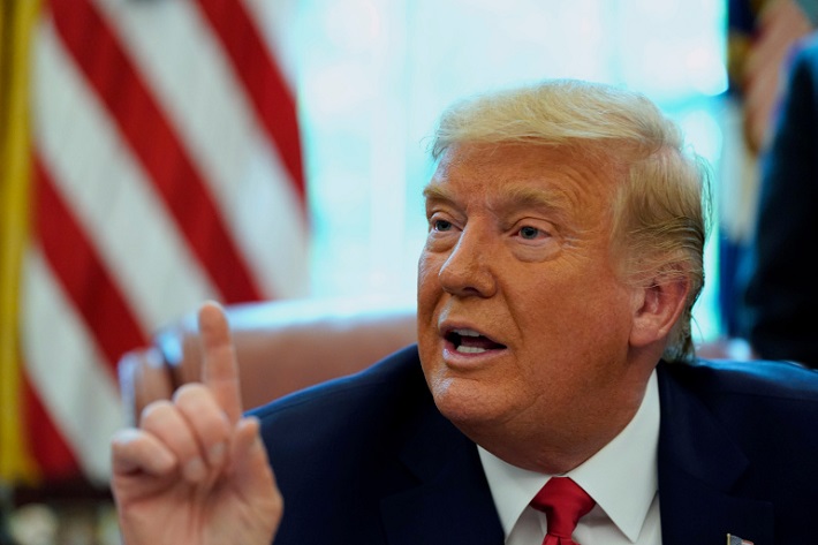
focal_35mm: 134
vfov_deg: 10.2
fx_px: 3044
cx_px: 409
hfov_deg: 15.3
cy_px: 272
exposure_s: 1/320
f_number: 3.2
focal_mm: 134
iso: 4000
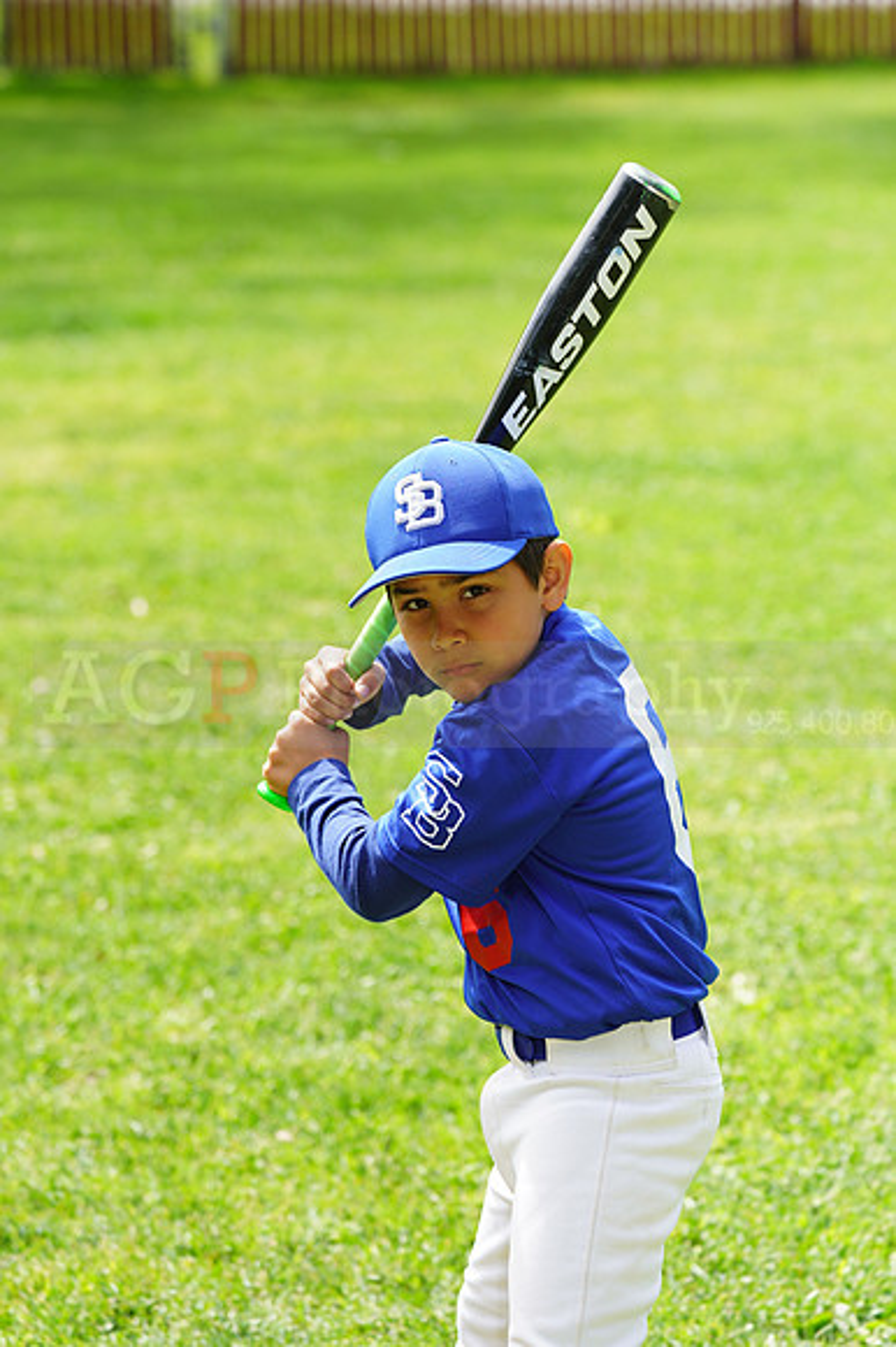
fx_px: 6765
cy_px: 674
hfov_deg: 7.6
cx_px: 448
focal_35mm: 181
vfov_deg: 11.4
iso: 200
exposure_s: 1/200
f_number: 6.3
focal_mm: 181
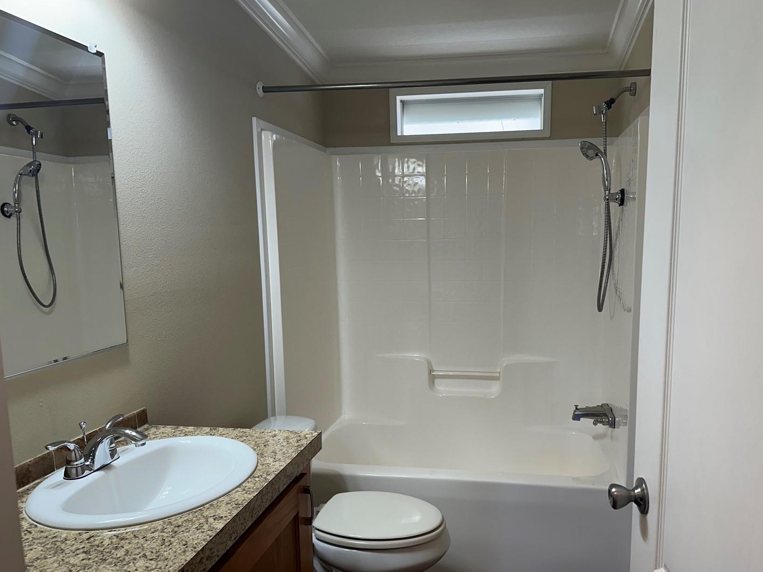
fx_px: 595
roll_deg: +0.2
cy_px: 314
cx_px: 422
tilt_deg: -7.3
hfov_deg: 65.1
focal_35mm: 27
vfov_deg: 51.3
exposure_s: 1/120
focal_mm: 6.86
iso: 100
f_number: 1.78
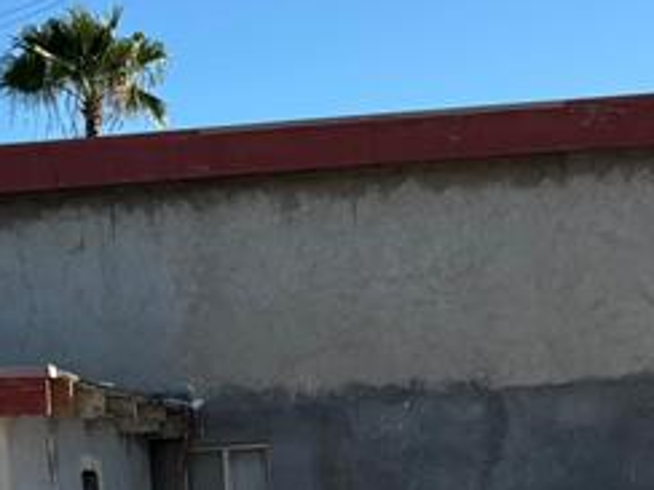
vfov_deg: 12.4
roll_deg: +2.6
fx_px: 2059
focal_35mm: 109
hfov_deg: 18.0
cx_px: 316
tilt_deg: -9.3
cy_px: 889
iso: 50
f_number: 1.6
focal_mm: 5.96
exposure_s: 1/2710
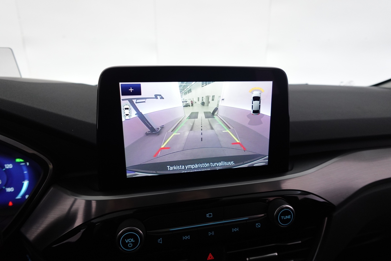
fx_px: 217
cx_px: 196
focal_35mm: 20
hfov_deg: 84.0
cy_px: 130
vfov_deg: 61.9
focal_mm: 7.6
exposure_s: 1/80
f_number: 2
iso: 500
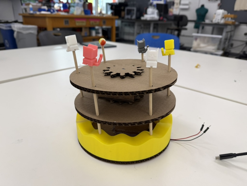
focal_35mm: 24
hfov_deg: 71.6
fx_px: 171
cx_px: 124
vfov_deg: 56.8
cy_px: 93
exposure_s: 1/120
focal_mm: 6.76
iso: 125
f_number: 1.78
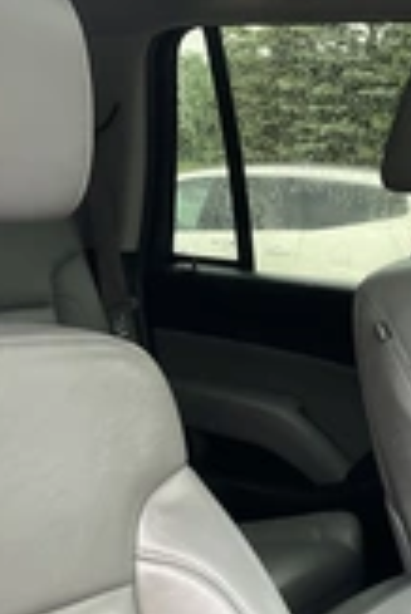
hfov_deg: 18.3
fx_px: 1264
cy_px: 411
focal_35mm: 74
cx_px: 321
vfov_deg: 27.2
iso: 64
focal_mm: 3
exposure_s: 1/98
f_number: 1.8
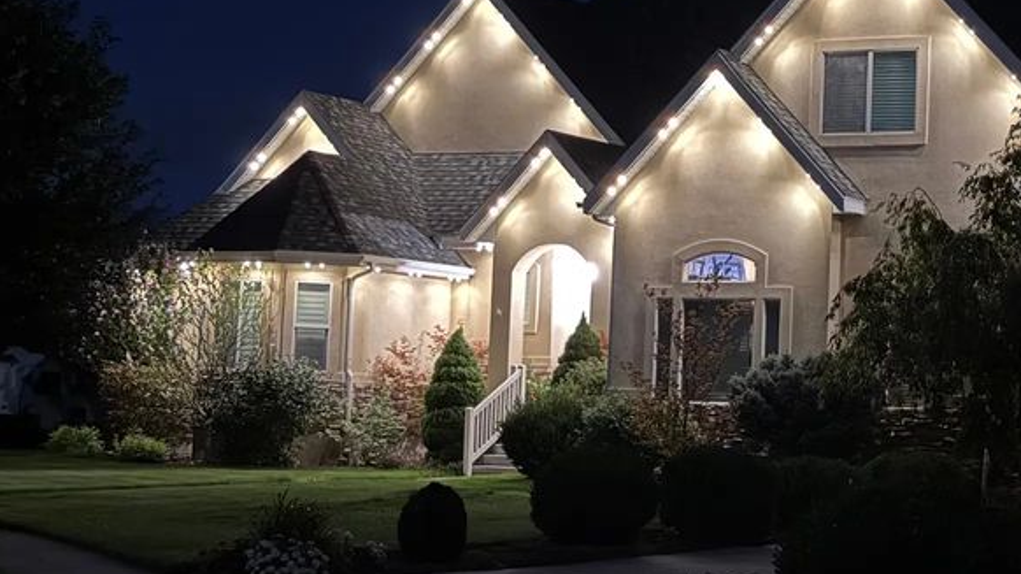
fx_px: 2490
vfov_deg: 13.1
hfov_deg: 22.7
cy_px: 204
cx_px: 867
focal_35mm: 92
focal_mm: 6.76
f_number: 1.78
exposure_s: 1/5
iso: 400
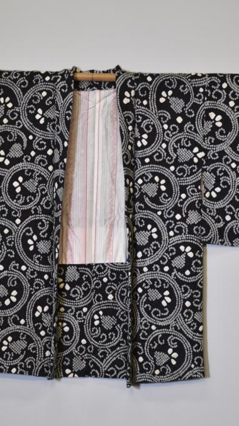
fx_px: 1477
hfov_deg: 9.3
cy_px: 202
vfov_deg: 16.4
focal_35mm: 131
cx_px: 108
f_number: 4.8
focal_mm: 52
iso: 400
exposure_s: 1/50
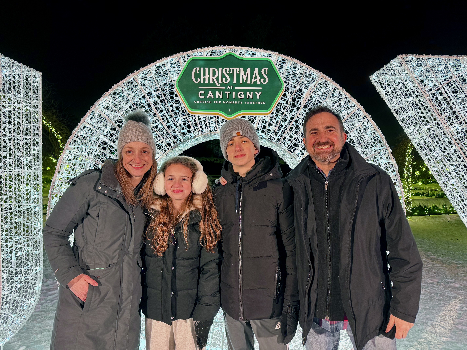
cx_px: 234
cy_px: 175
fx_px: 324
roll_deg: -0.4
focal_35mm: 24
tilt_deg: -2.1
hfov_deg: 71.6
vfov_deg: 56.8
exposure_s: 1/60
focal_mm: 6.76
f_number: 1.78
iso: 160
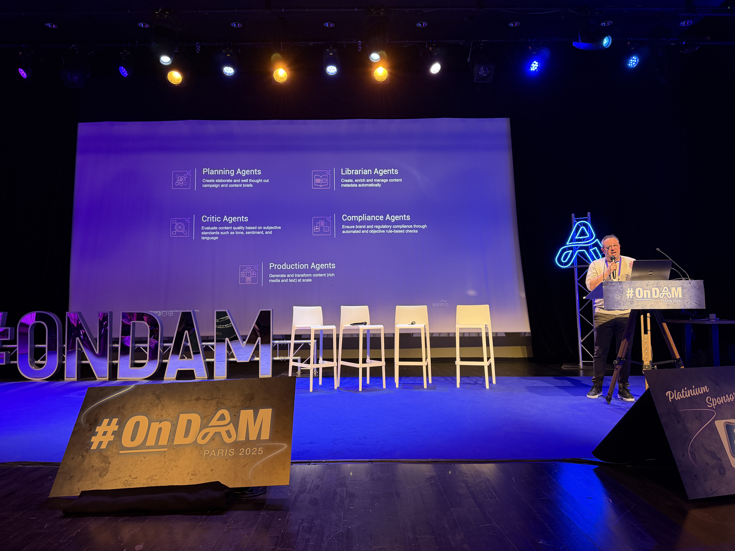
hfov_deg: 71.6
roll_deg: +1.0
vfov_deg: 56.8
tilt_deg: +3.5
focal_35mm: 24
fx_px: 510
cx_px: 368
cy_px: 276
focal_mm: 6.76
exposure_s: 1/51
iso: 250
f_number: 1.78
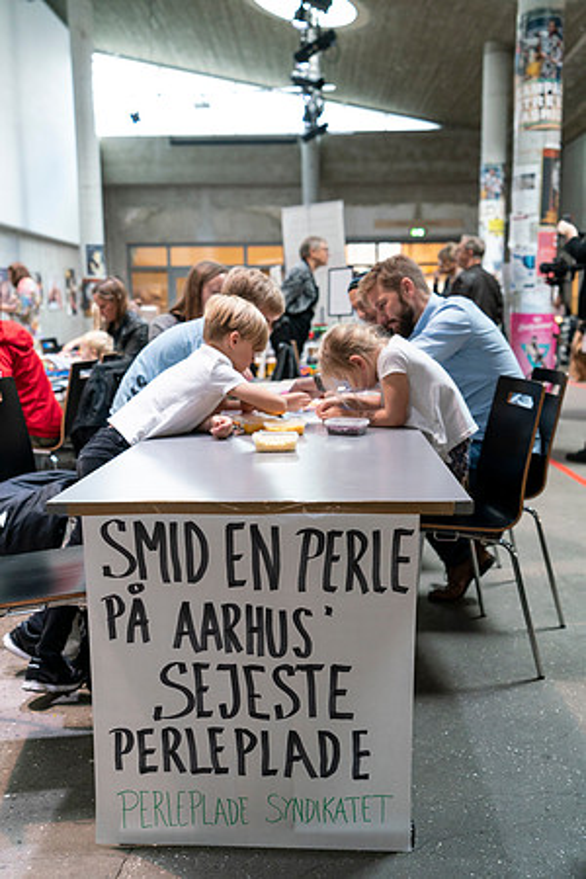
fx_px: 855
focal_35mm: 35
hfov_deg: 37.9
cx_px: 293
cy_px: 440
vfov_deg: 54.4
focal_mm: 35
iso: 2500
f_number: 2.8
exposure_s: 1/200
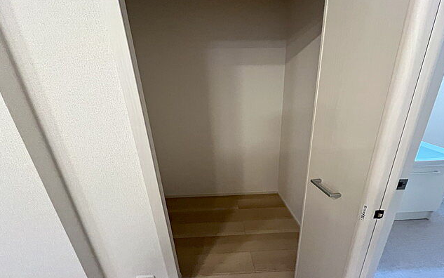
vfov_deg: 74.4
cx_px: 223
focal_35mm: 15
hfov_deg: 101.4
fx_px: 182
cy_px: 120
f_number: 2.4
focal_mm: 1.54
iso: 320
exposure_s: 1/60
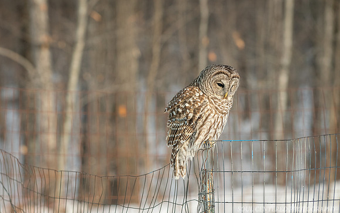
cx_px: 136
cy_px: 109
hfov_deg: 5.7
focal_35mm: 368
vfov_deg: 3.6
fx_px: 3409
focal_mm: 200
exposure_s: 1/640
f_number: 5
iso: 640
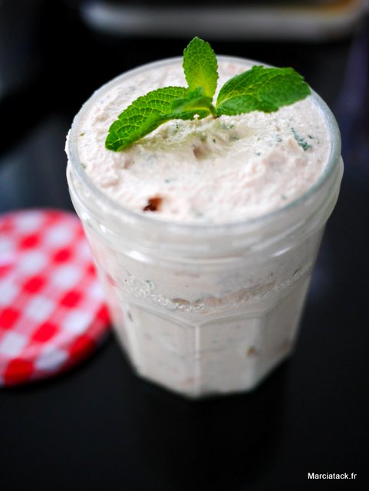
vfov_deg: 46.8
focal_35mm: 40
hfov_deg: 36.0
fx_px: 568
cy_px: 246
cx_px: 184
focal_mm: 20
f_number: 1.7
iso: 640
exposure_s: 1/60
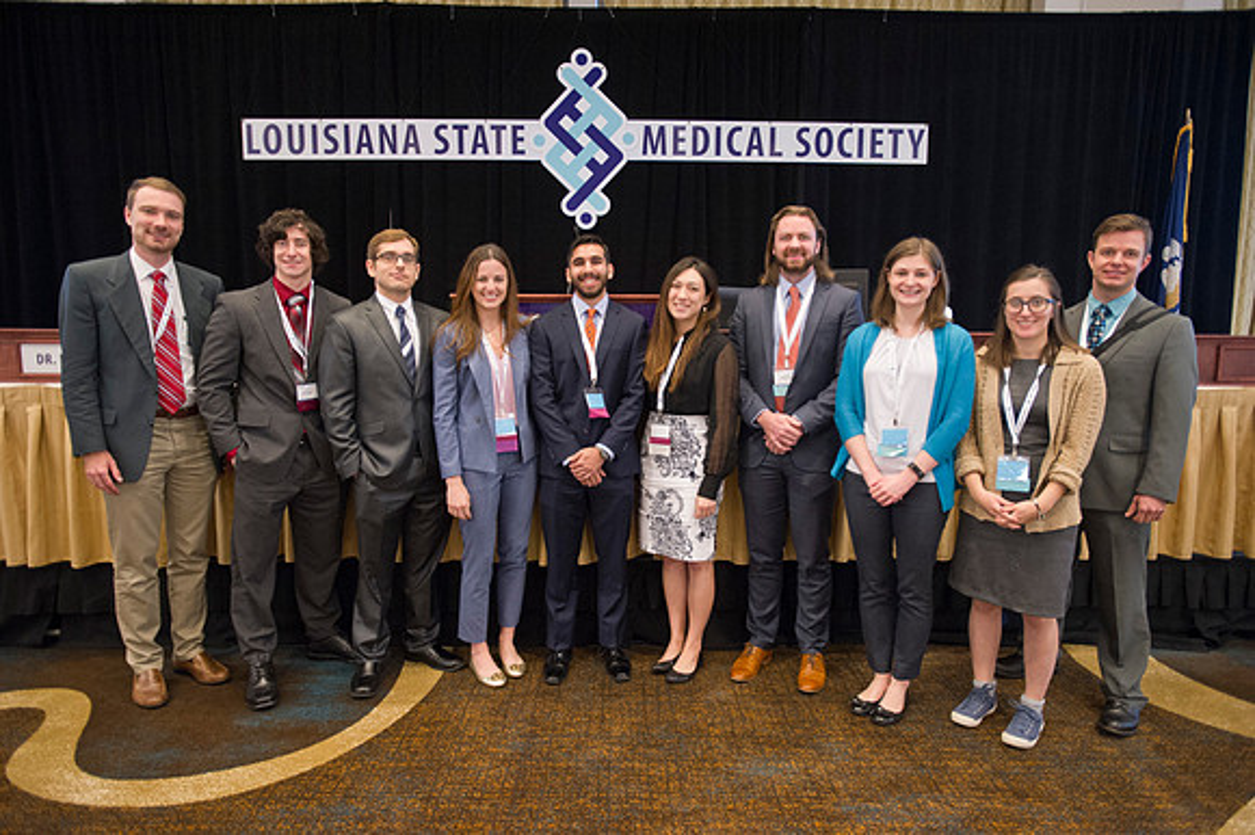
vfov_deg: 57.2
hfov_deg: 78.6
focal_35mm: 22
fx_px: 766
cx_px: 628
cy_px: 418
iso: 1600
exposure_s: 1/80
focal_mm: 22
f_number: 2.8
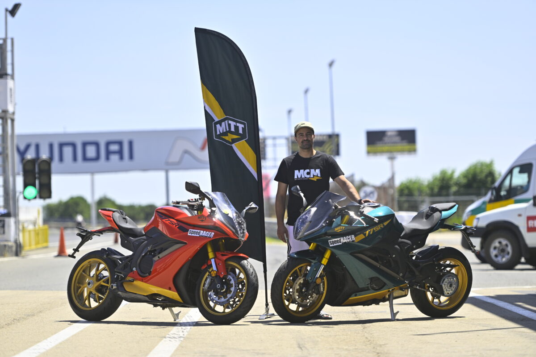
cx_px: 268
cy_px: 178
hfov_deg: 14.2
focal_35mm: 145
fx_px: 2159
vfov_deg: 9.5
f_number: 2.8
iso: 110
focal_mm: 145
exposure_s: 1/2000
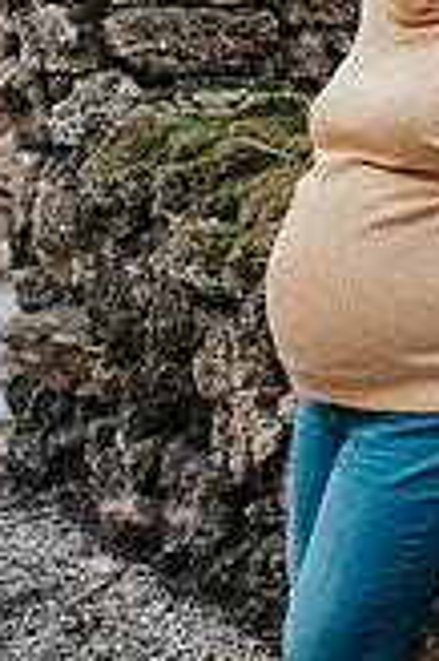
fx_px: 1760
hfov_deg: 13.9
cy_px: 56
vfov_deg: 20.8
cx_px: 483
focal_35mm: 96
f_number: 3.2
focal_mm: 35
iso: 560
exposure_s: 1/400
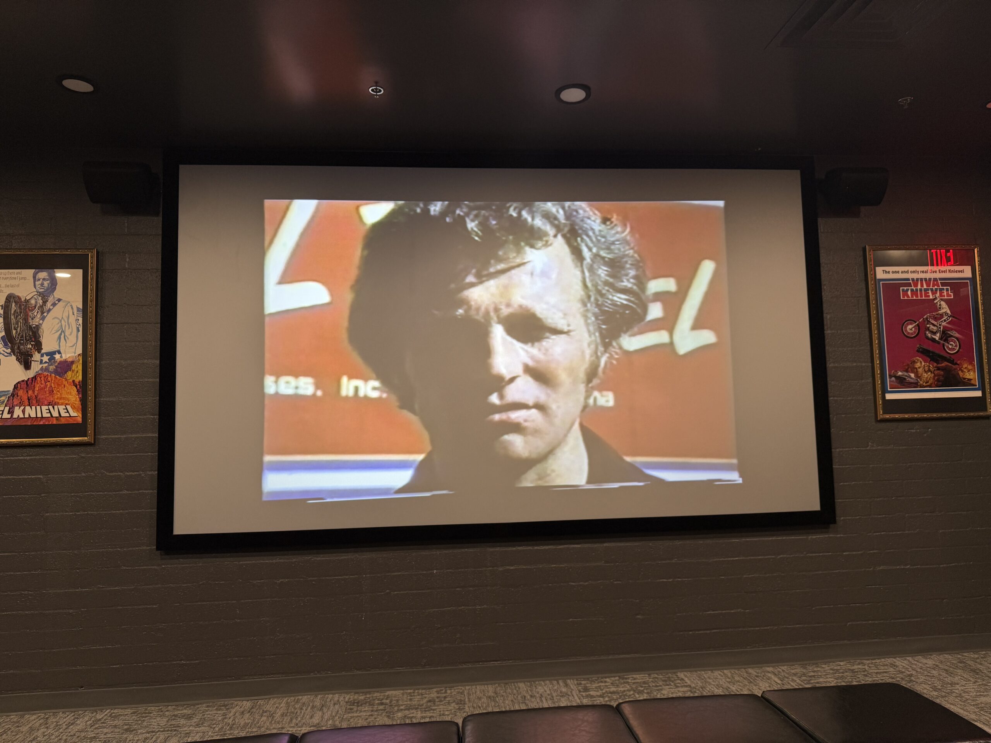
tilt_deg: +5.2
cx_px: 496
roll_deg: +1.2
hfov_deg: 71.6
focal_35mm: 24
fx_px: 687
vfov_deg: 56.8
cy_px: 372
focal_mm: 6.76
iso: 125
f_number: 1.78
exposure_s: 1/60
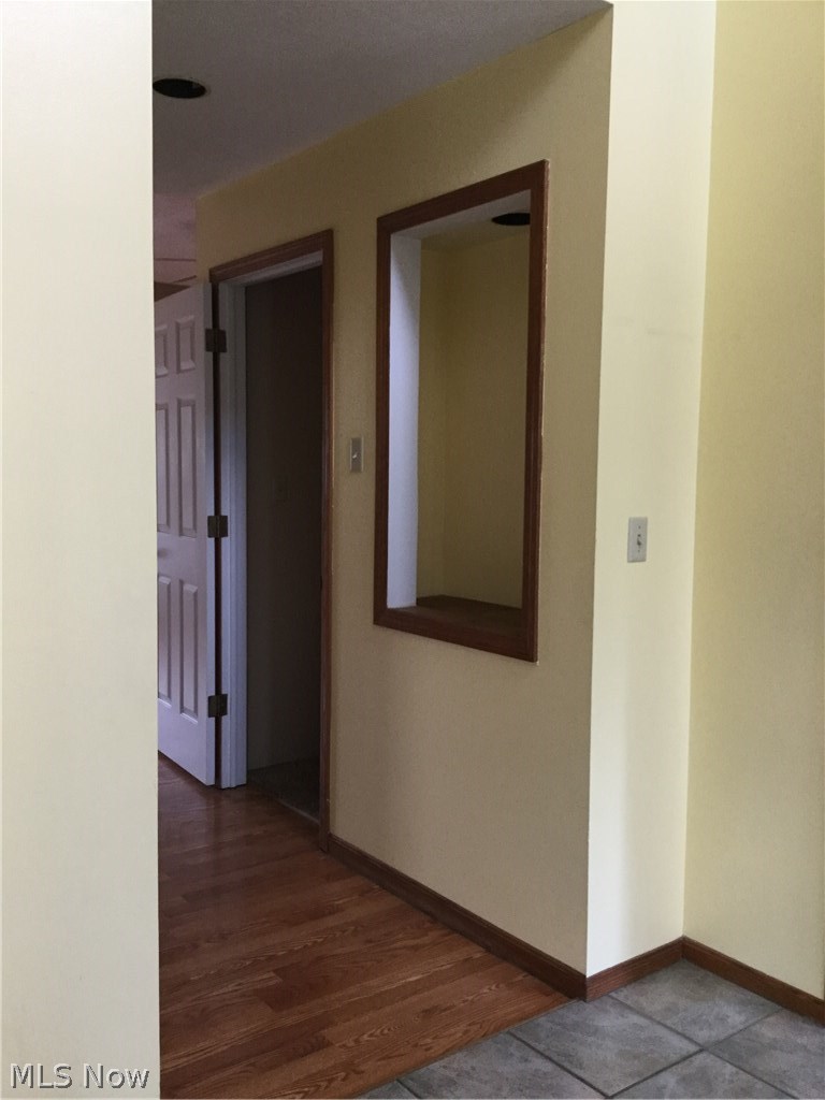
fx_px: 985
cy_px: 550
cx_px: 412
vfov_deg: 58.4
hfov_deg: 45.4
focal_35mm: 31
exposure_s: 1/30
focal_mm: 3.3
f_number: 2.4
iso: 125
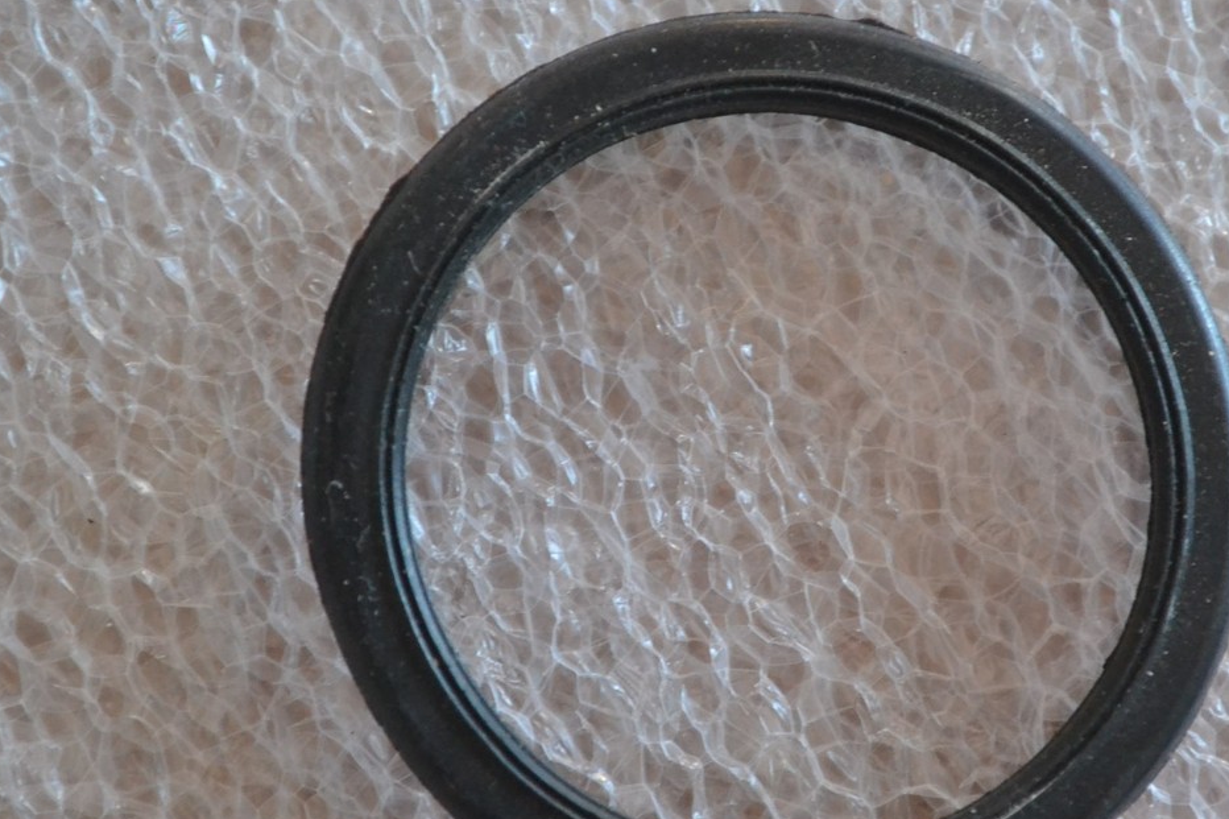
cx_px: 794
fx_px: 3857
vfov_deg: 12.1
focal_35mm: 113
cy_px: 480
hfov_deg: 18.1
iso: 2800
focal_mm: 52
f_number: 5.6
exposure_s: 1/60
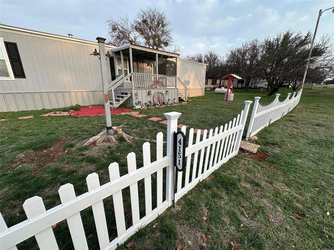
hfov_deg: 102.1
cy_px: 125
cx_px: 167
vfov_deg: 85.7
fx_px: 135
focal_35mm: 14
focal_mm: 2.22
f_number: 2.2
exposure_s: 1/356
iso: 40
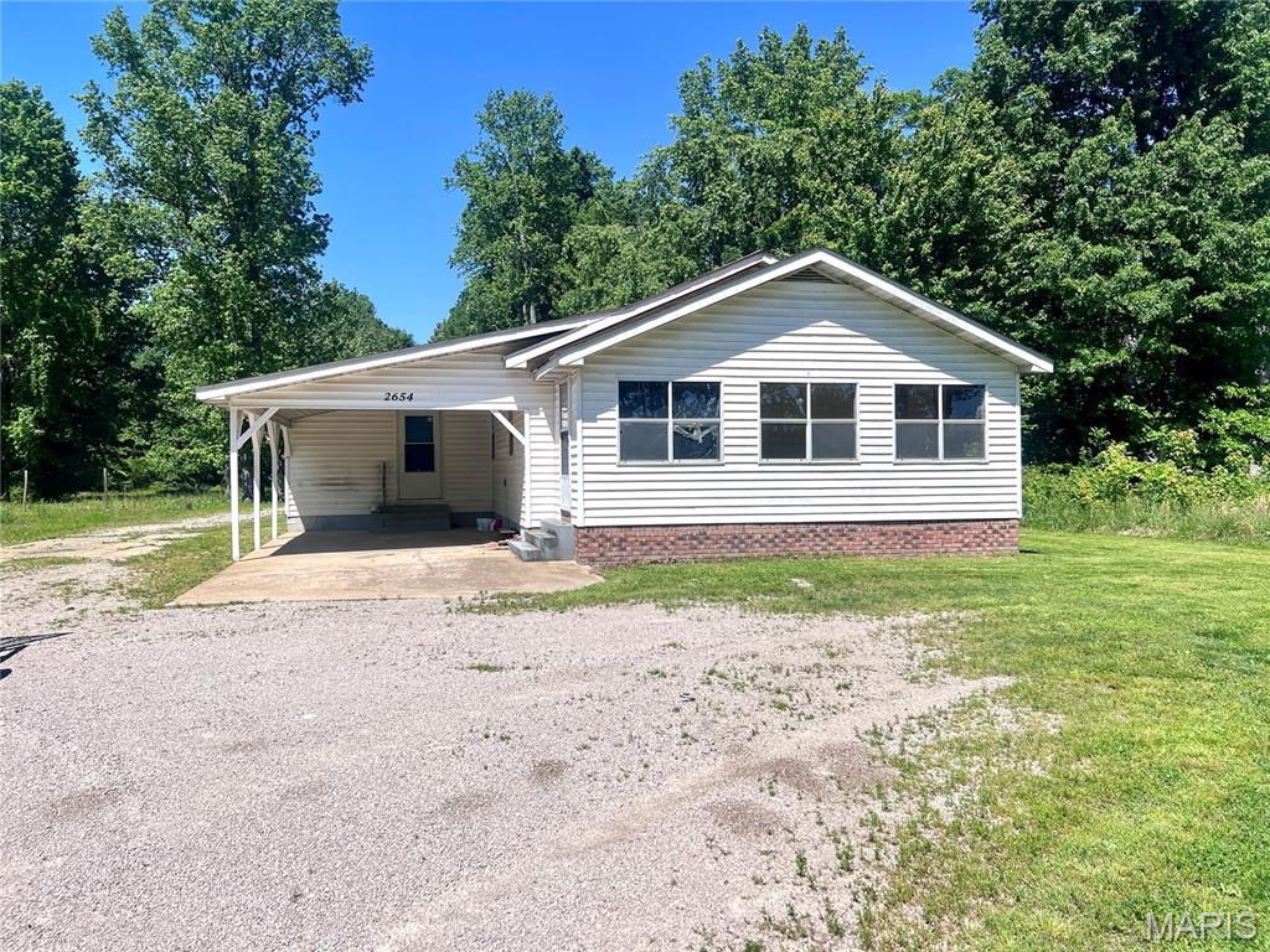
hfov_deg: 67.3
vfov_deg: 53.1
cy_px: 476
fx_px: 954
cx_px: 635
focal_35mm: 26
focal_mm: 5.7
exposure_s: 1/5882
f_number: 1.5
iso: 50
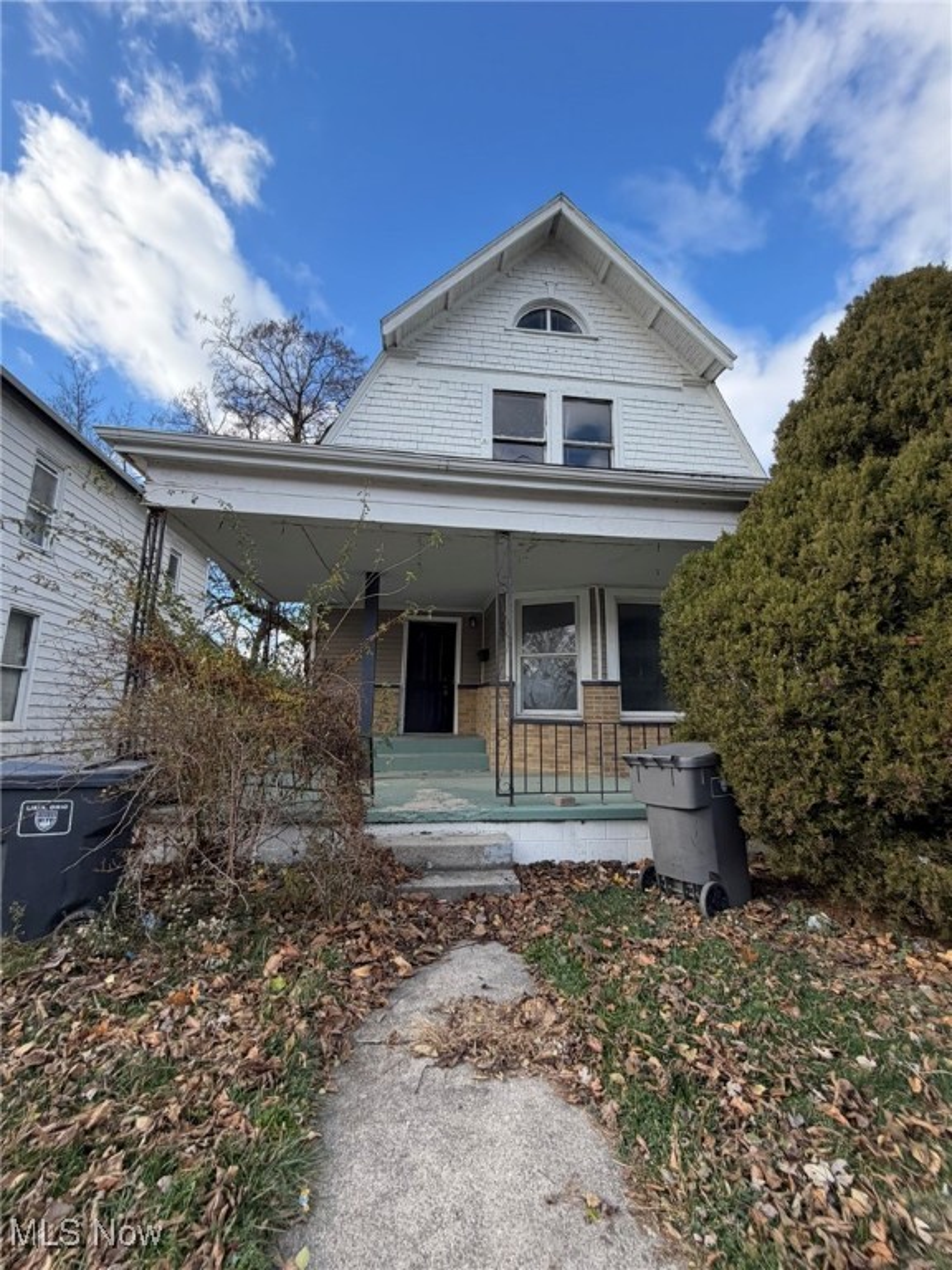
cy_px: 635
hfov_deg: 85.7
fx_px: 513
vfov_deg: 102.1
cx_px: 476
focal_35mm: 14
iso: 50
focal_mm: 2.22
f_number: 2.2
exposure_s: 1/502
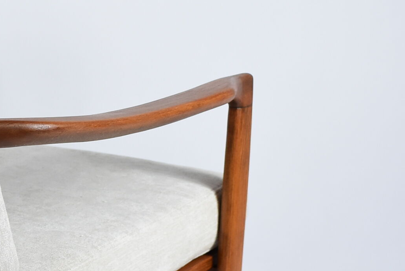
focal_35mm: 108
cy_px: 225
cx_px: -96
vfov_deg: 12.6
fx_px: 1221
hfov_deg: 17.8
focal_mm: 25
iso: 800
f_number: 5
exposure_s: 1/125
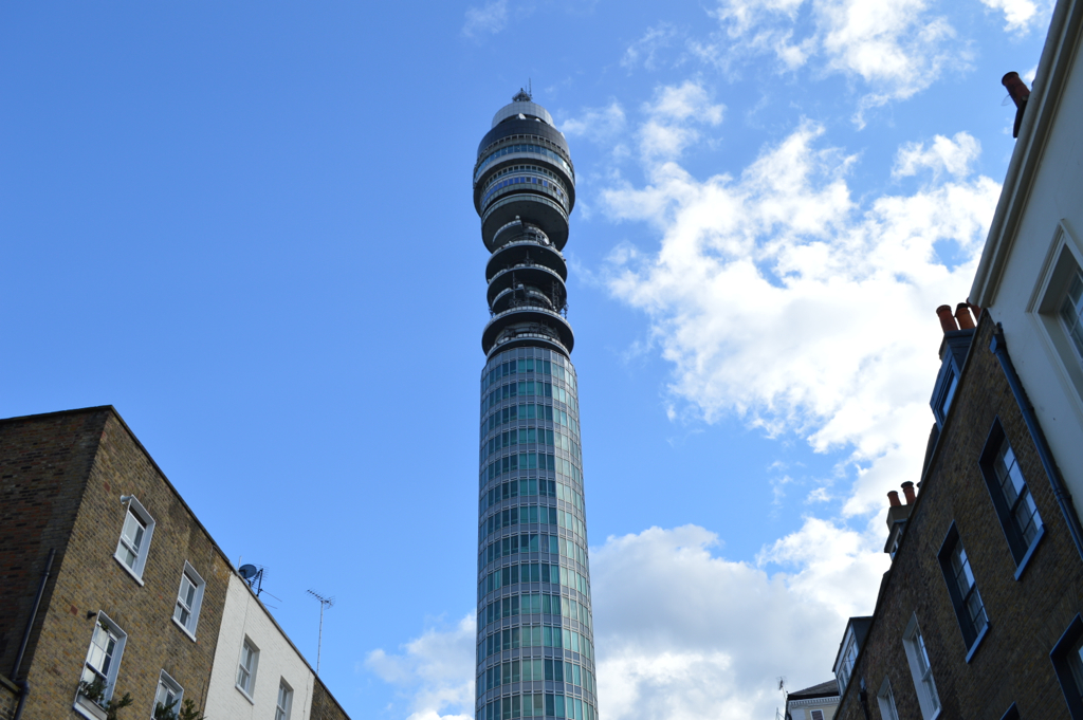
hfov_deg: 57.3
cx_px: 542
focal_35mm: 33
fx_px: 992
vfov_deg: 39.9
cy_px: 360
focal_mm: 22
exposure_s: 1/200
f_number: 7.1
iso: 100
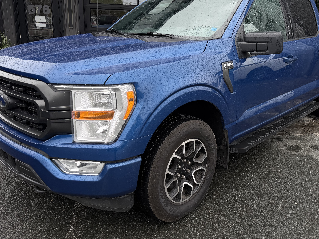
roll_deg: -1.1
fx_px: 295
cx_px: 180
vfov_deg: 44.0
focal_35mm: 32
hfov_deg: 56.6
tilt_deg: -13.2
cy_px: 98
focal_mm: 6.76
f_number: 1.78
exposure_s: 1/1385
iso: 80
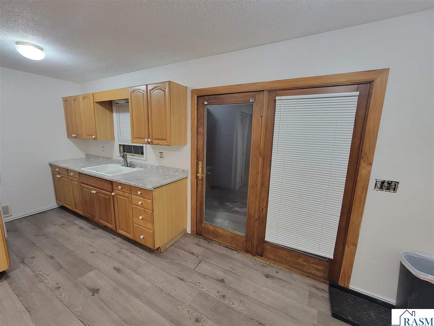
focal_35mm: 13
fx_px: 163
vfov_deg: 89.9
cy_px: 163
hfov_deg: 106.2
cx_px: 217
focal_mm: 2.2
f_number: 2.2
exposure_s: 1/30
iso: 400
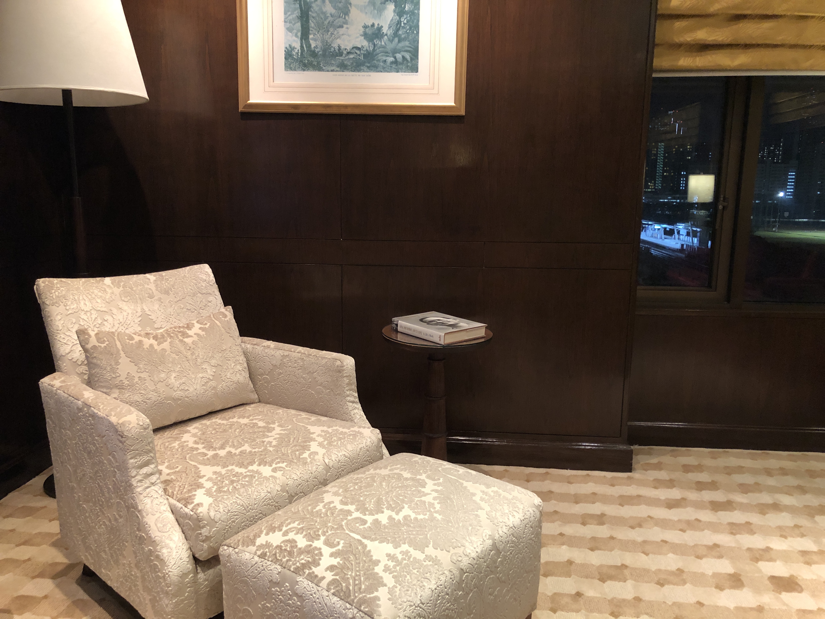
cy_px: 310
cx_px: 412
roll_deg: -0.5
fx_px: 667
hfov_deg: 63.4
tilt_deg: -11.1
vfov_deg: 49.7
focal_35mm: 28
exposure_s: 1/13
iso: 100
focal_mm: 3.99
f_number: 1.8
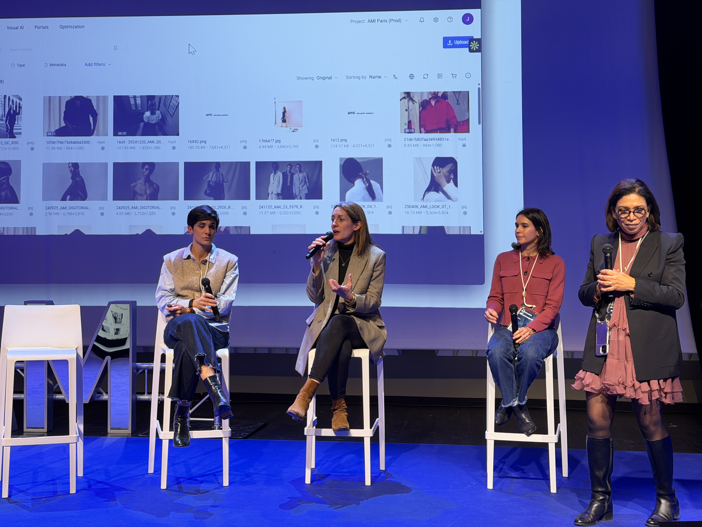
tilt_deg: +0.6
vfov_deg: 30.3
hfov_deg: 39.7
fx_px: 973
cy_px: 264
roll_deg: +0.1
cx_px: 351
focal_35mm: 48
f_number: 1.78
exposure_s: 1/51
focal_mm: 6.76
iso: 100
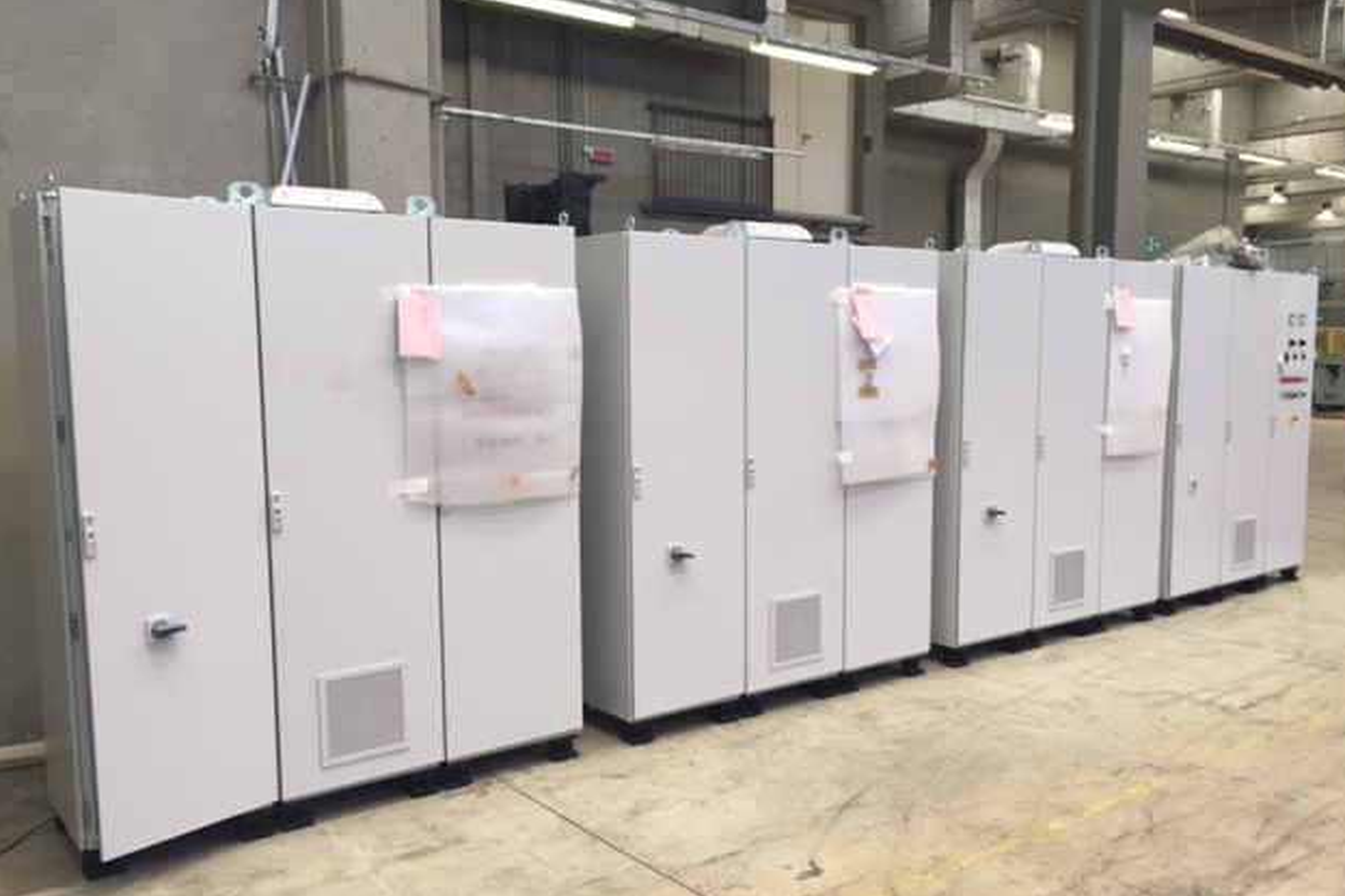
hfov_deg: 60.3
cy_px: 473
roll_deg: -0.2
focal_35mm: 31
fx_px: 1158
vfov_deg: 42.3
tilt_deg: -6.2
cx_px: 687
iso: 32
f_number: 2.2
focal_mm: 4.15
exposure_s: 1/33
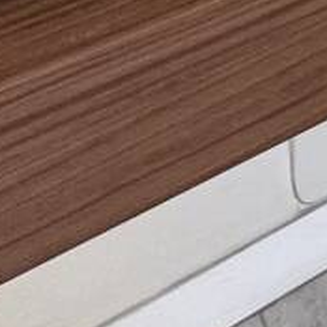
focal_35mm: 102
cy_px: -559
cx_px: 1153
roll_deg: +1.2
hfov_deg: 9.5
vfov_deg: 12.0
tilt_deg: -10.7
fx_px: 1090
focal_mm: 2.22
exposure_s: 1/60
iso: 250
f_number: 2.2
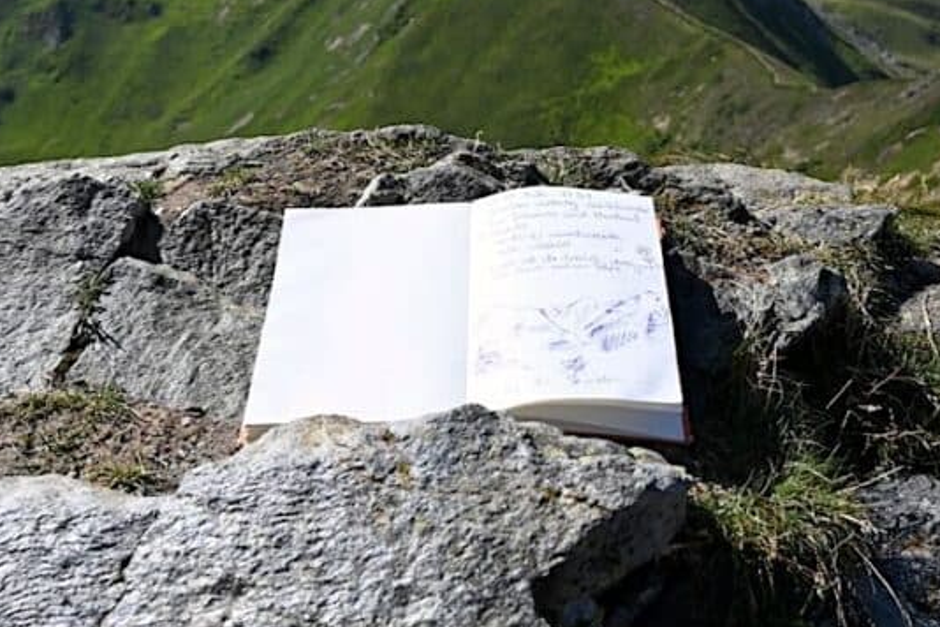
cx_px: 479
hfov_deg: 42.7
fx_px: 1201
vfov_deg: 28.0
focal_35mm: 46
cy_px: 49
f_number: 7.1
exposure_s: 1/400
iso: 100
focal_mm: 24
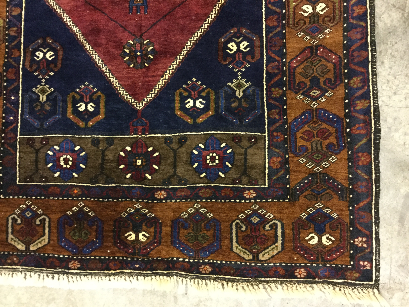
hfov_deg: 58.4
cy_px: 154
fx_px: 366
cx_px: 204
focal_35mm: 31
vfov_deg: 45.4
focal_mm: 3.3
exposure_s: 1/15
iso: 250
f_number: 2.4
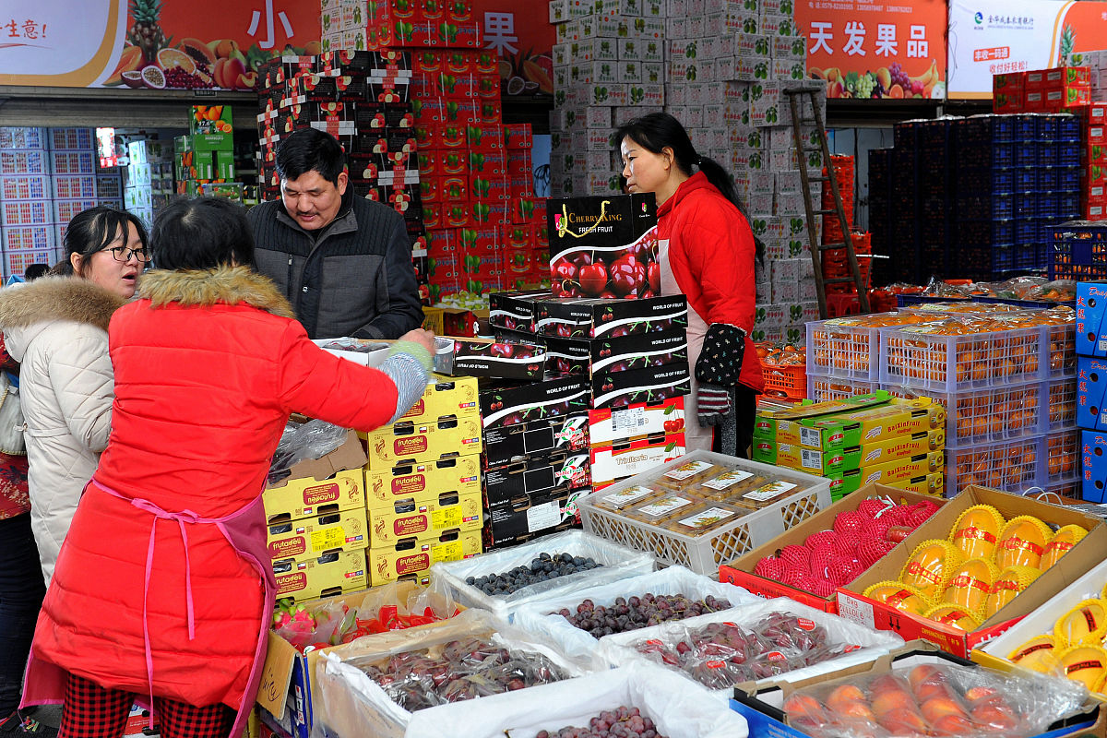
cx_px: 554
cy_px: 369
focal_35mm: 40
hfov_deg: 48.5
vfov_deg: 33.4
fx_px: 1230
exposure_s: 1/30
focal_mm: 40
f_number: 6.3
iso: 1000
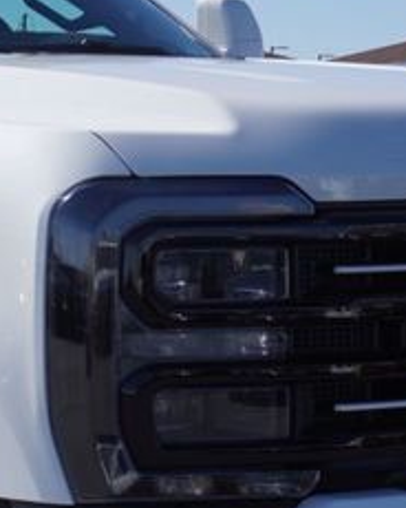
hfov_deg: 9.5
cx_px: -232
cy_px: 448
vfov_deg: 12.2
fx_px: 2360
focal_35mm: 157
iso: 100
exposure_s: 1/250
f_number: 8
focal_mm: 25
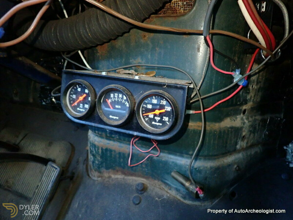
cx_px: 146
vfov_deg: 54.9
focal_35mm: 25
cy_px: 110
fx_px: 212
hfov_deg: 69.4
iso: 800
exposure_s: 1/15
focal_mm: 4.5
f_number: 2
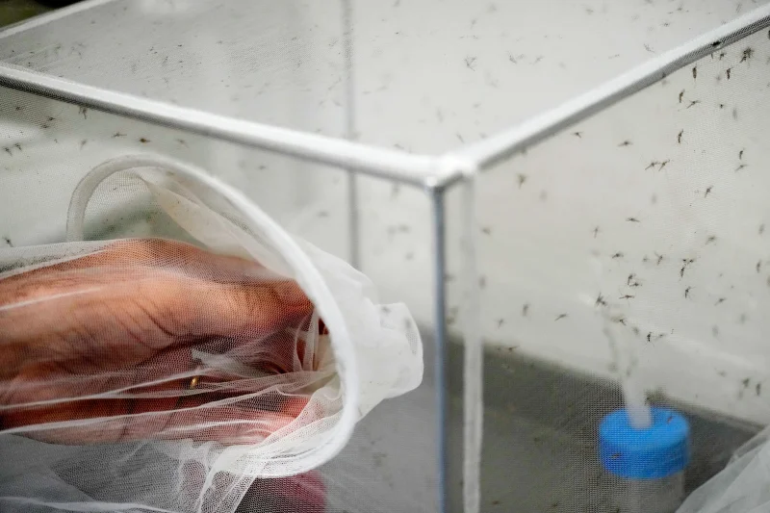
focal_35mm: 100
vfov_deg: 13.7
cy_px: 256
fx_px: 2138
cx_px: 385
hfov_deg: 20.4
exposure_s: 1/400
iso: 3200
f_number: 4.5
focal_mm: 100
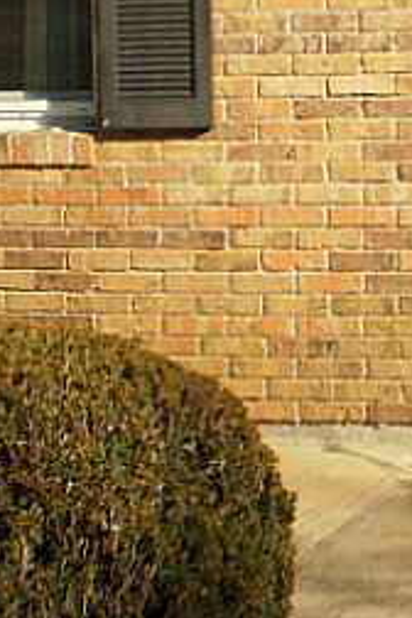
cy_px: -75
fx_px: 2043
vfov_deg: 16.6
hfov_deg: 10.5
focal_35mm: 119
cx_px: 851
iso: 64
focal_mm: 6.3
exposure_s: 1/800
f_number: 3.1
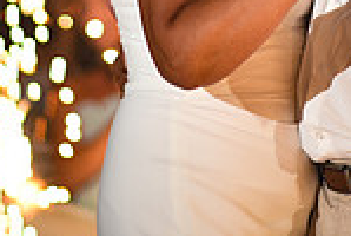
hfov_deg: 6.2
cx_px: 257
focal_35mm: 330
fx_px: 3224
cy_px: -178
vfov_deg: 4.1
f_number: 1.8
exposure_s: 1/200
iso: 200
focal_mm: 85
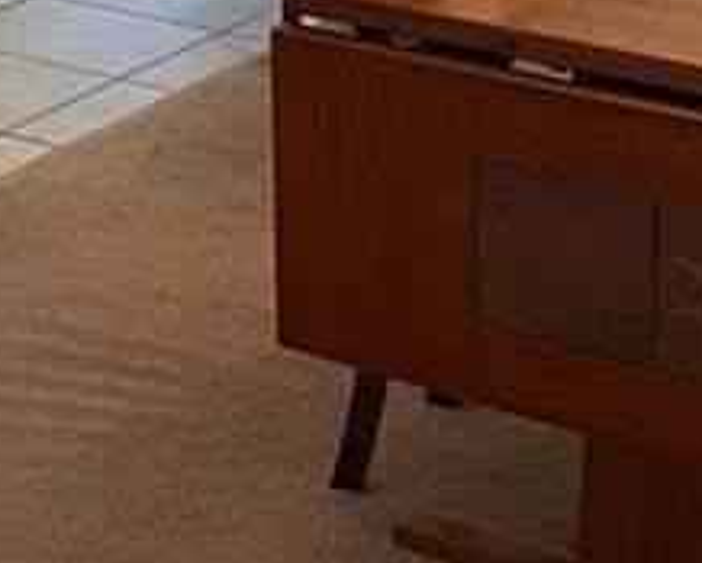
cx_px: -258
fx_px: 2580
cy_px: -293
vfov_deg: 11.9
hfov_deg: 14.7
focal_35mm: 124
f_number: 1.8
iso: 200
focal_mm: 4.25
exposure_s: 1/60
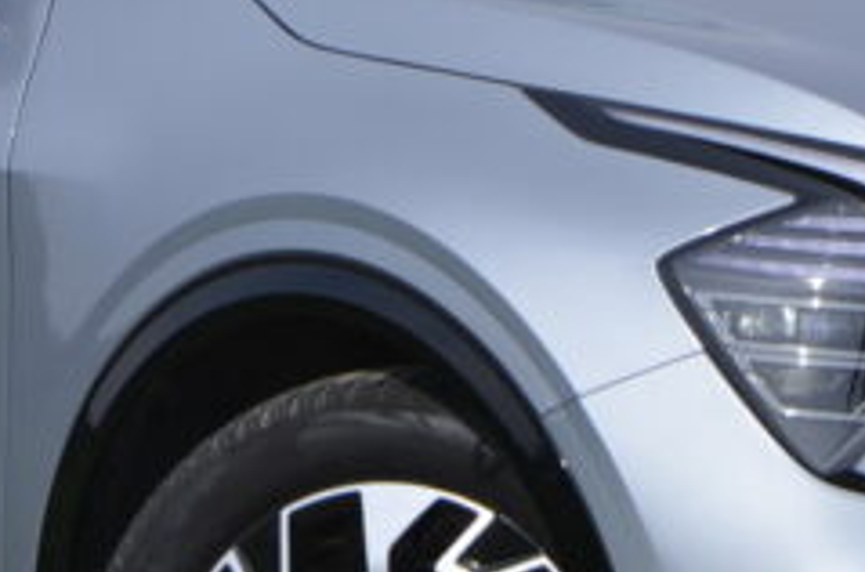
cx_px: 355
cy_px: 33
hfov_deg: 3.1
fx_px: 16203
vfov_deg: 2.0
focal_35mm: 676
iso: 100
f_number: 9
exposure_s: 1/320
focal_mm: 105
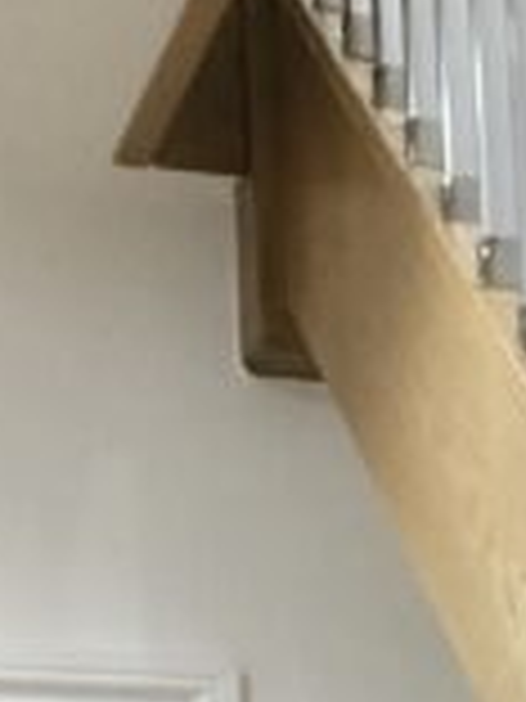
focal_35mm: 173
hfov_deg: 8.1
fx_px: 3505
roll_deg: +4.4
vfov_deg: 11.2
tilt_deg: +12.9
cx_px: 1110
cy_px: 902
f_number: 2.2
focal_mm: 4.15
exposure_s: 1/33
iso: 160
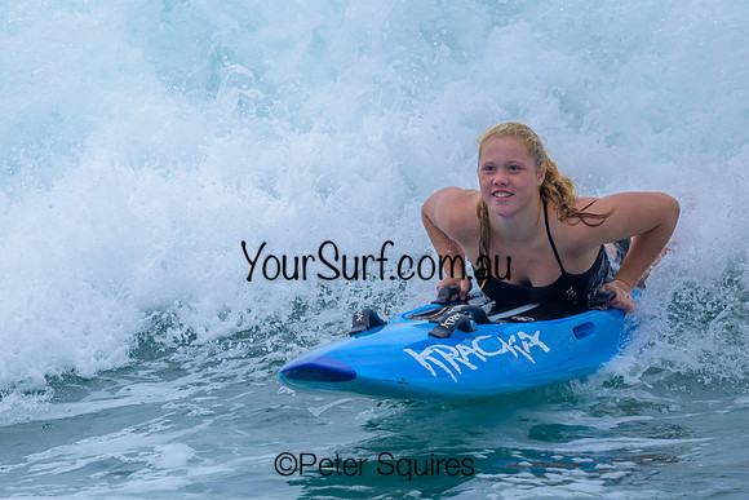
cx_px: 303
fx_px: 22992
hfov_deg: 1.9
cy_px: 241
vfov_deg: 1.2
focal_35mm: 1105
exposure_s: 1/2000
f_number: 6.3
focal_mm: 800
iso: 500
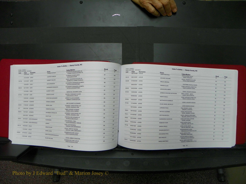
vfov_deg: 53.1
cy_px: 92
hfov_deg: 67.3
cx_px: 123
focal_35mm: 26
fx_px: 185
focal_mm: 4.6
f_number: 2.8
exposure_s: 1/30
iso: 100
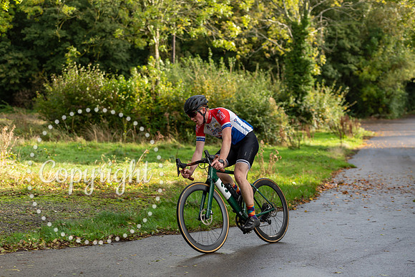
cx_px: 208
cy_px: 138
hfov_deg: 28.8
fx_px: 807
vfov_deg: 19.5
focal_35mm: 70
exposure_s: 1/640
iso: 200
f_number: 3.2
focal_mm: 70
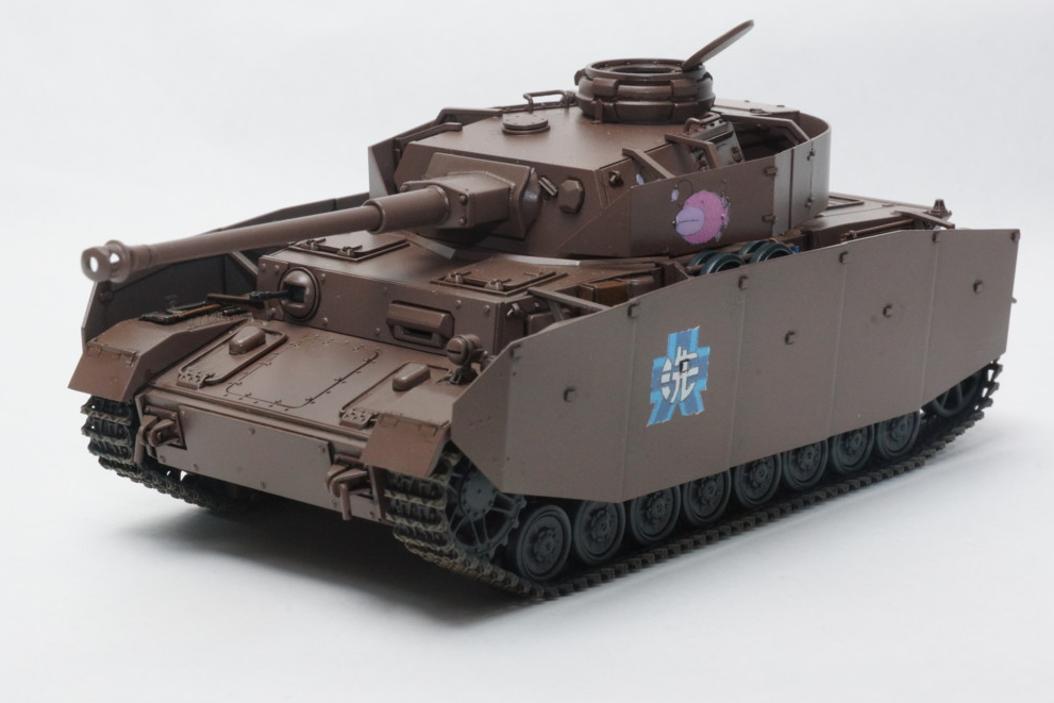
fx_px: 3323
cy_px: 349
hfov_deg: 18.0
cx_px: 526
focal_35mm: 114
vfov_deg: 12.1
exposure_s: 1/80
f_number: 25
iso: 800
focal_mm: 75
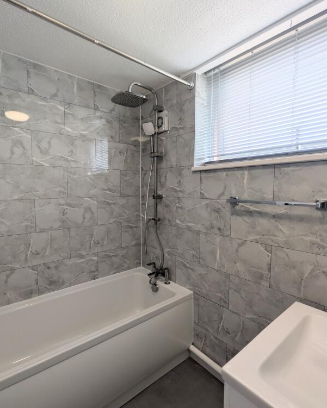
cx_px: 145
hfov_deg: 80.1
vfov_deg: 93.1
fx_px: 194
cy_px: 205
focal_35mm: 16
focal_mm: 2.02
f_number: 1.7
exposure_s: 1/267
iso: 44
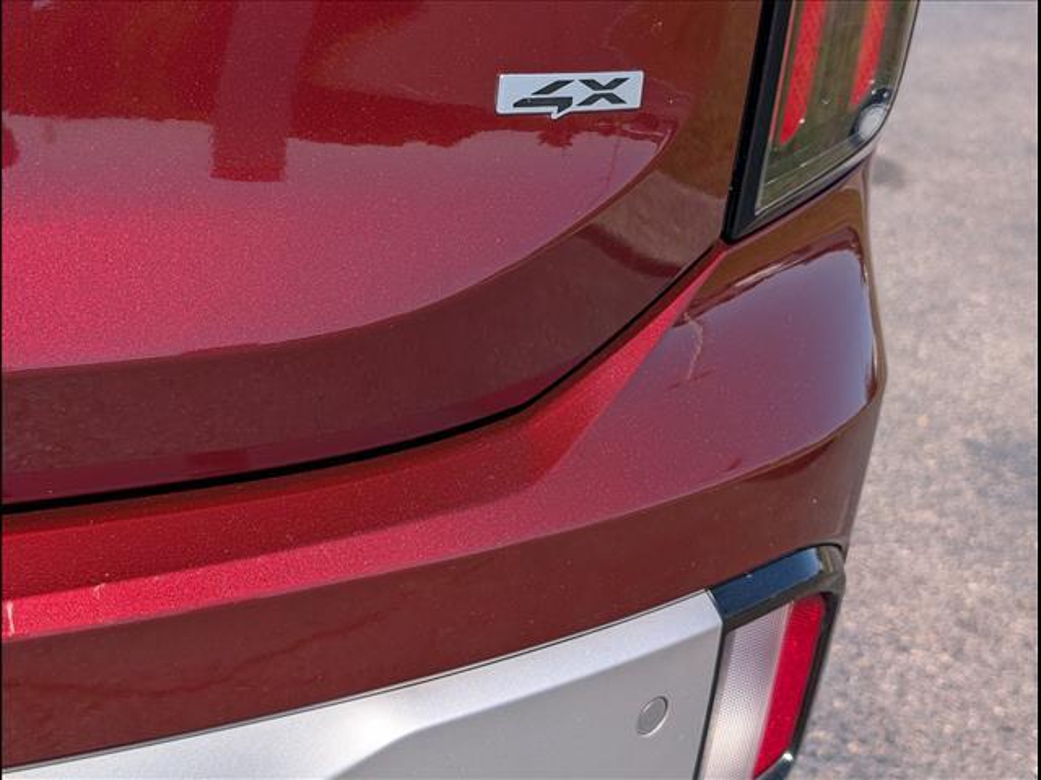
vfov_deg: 29.7
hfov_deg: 38.9
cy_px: 390
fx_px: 1474
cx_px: 520
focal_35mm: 49
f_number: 1.68
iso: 22
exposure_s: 1/1667
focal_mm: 6.9
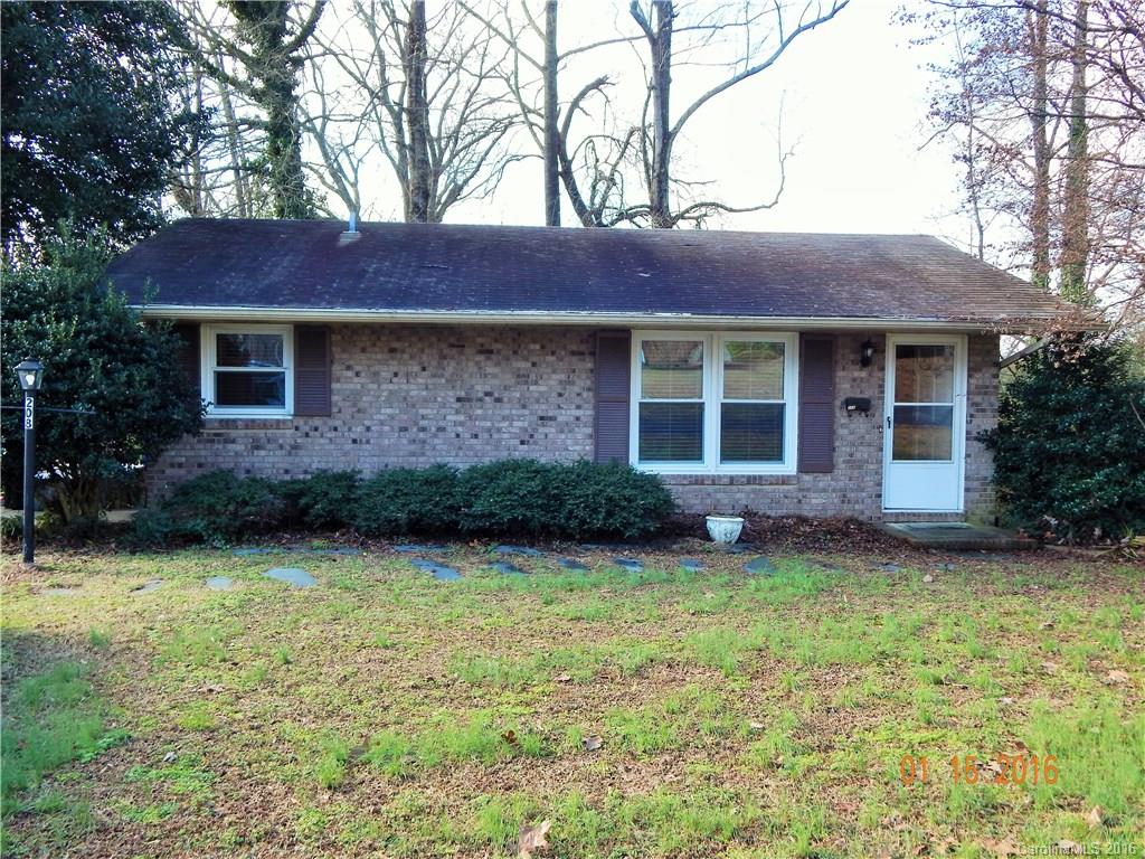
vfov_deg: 45.4
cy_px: 430
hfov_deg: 58.4
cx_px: 572
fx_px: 1025
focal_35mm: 31
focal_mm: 5.6
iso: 125
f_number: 3.2
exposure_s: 1/200
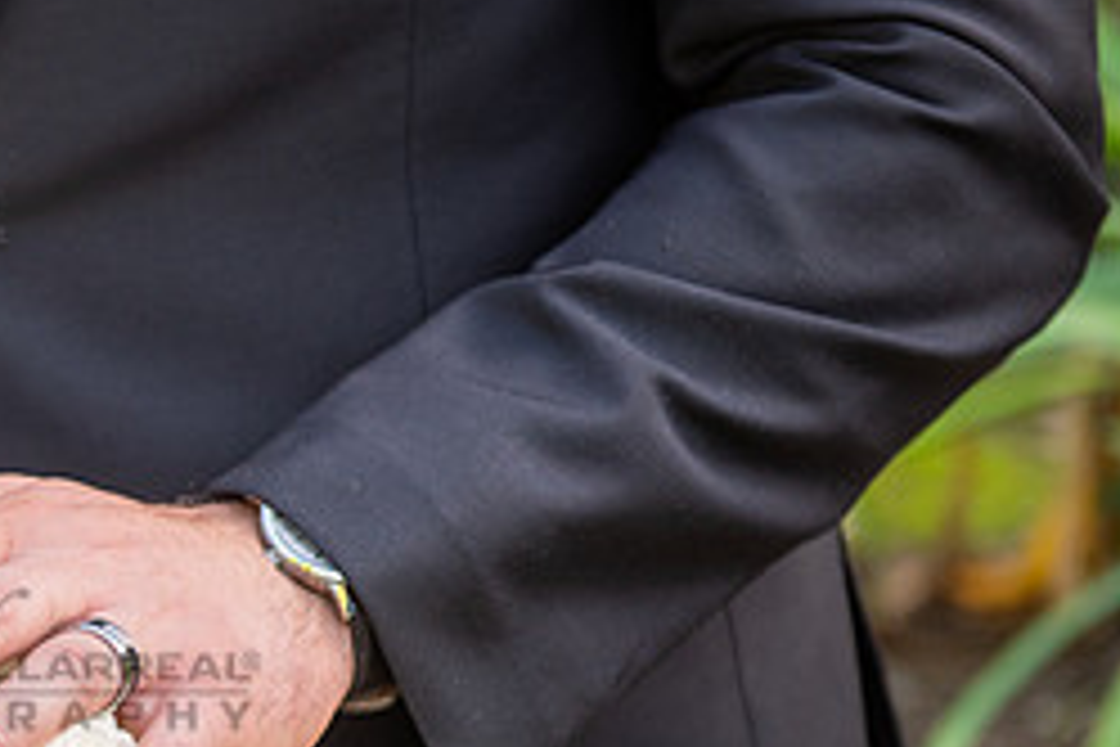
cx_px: -90
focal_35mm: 163
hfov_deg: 12.4
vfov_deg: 8.4
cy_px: 655
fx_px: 5071
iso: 320
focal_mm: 70
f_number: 3.5
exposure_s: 1/250
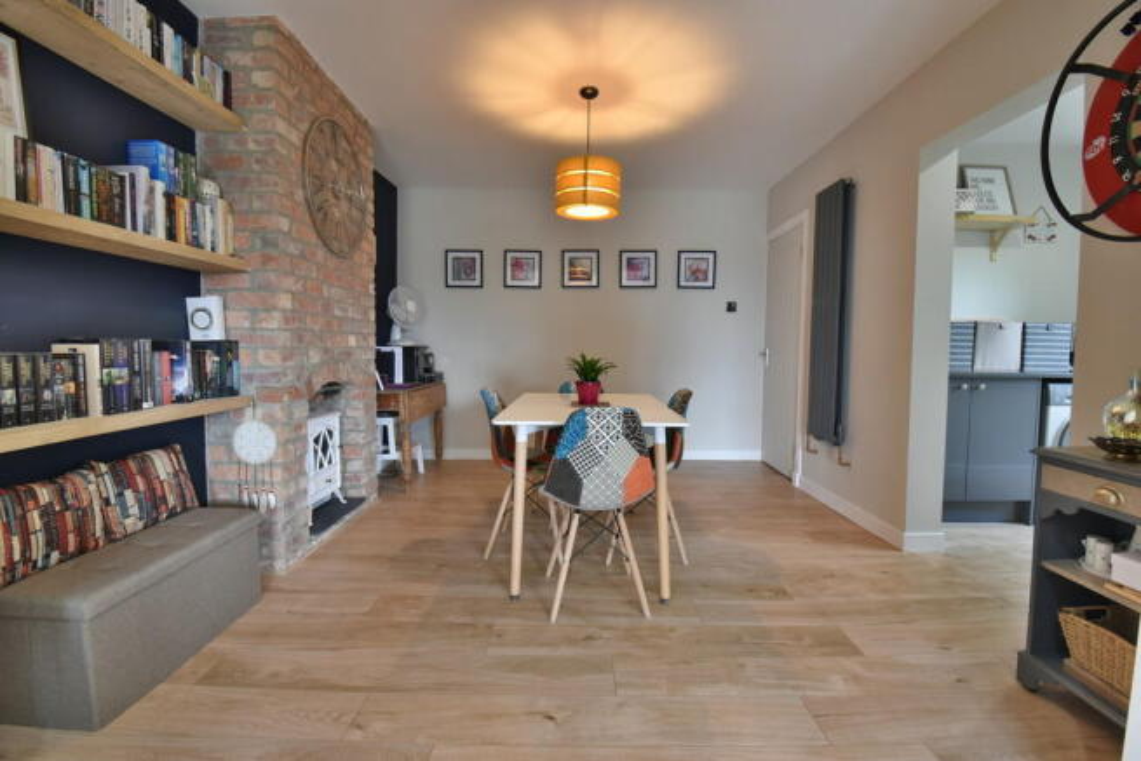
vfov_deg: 77.4
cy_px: 380
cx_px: 570
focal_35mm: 15
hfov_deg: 100.4
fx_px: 475
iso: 400
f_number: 8
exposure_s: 1/3
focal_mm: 10
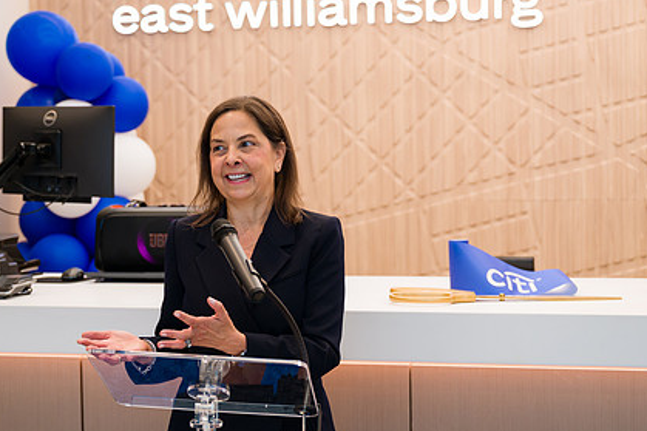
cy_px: 222
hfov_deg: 27.0
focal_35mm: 75
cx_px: 319
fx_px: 1347
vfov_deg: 18.2
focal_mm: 52
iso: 400
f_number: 3.2
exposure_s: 1/200
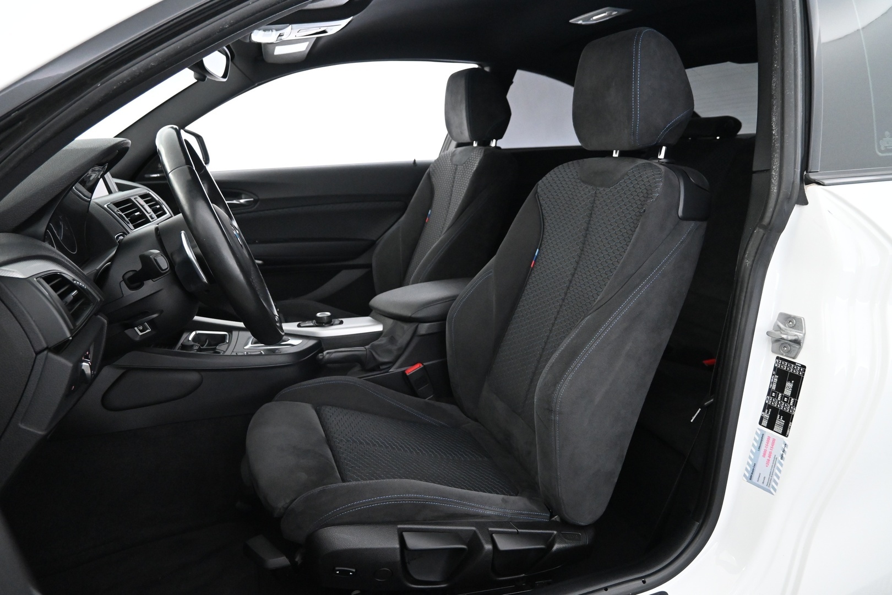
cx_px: 446
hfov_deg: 73.7
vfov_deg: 53.1
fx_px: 595
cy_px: 298
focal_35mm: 24
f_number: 4
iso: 4000
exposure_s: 1/60
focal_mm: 16
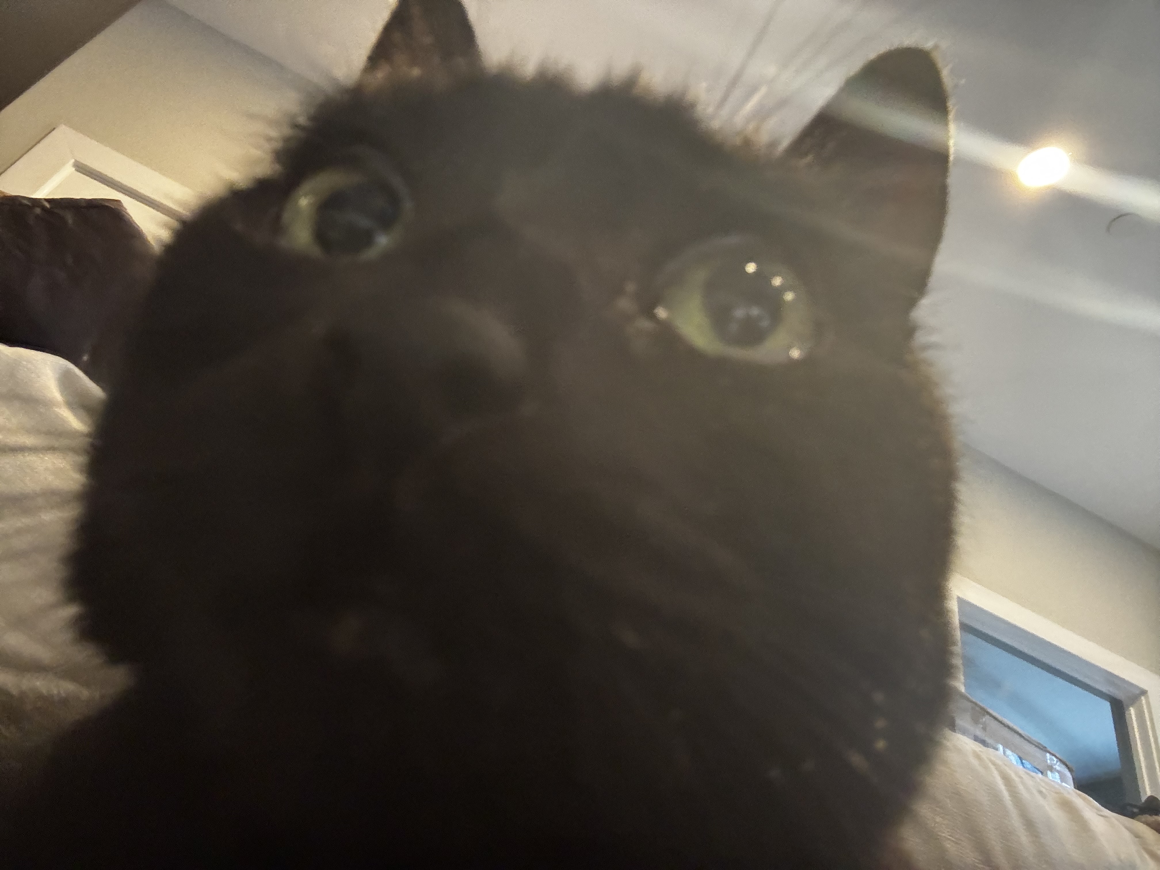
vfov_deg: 58.9
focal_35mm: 23
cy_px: 435
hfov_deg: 73.9
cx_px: 580
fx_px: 771
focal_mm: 2.69
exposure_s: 1/24
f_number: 1.9
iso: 640
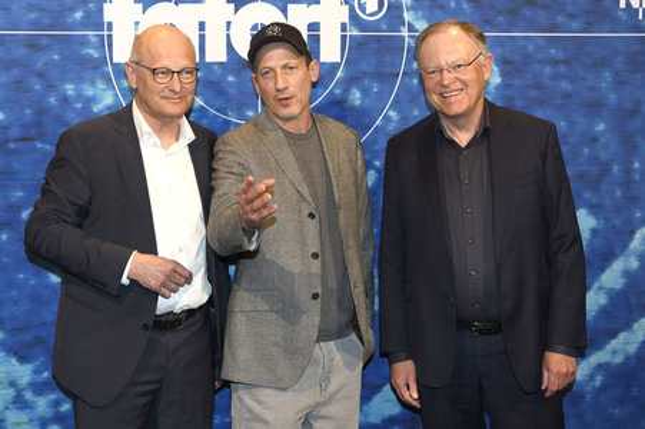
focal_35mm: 50
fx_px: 895
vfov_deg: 27.0
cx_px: 322
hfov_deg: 39.6
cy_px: 214
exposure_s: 1/250
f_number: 4
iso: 640
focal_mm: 50
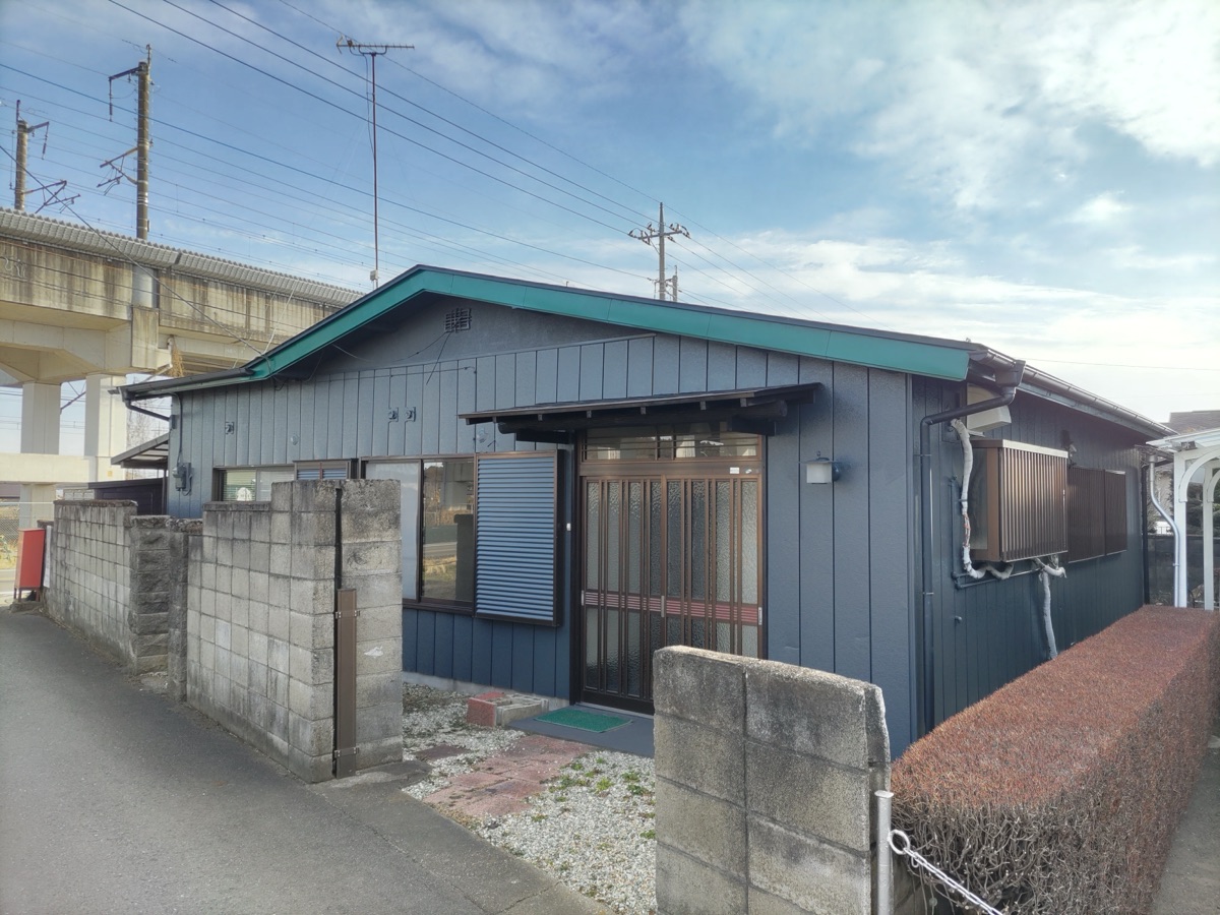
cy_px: 458
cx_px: 610
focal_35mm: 26
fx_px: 916
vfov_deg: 53.1
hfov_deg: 67.3
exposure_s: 1/100
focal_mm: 4.8
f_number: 1.79
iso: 69
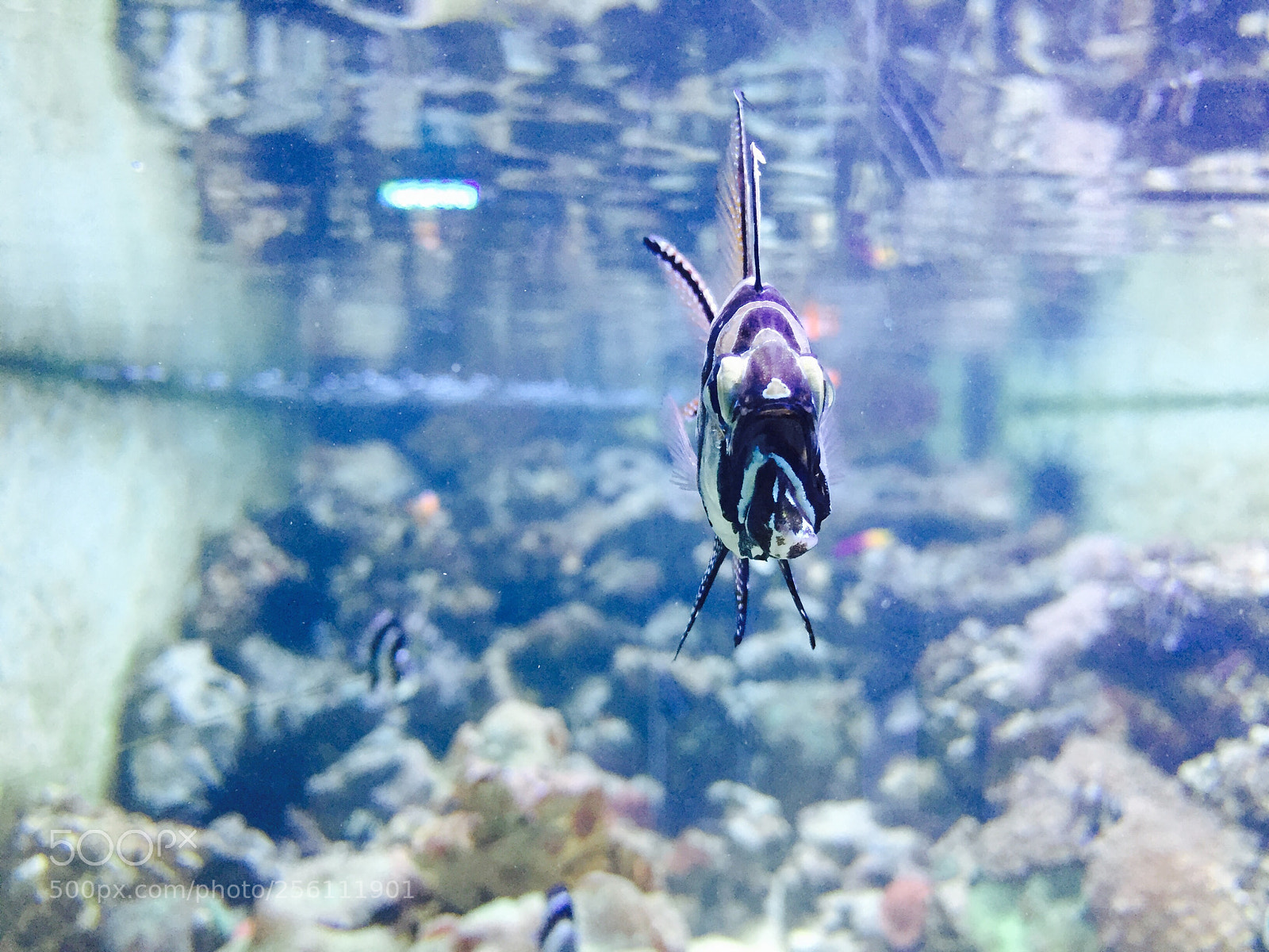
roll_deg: -1.2
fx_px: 1063
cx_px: 634
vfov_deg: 48.2
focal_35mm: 29
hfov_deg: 61.7
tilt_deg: -1.5
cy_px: 476
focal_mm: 4.15
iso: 160
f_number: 2.2
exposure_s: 1/33
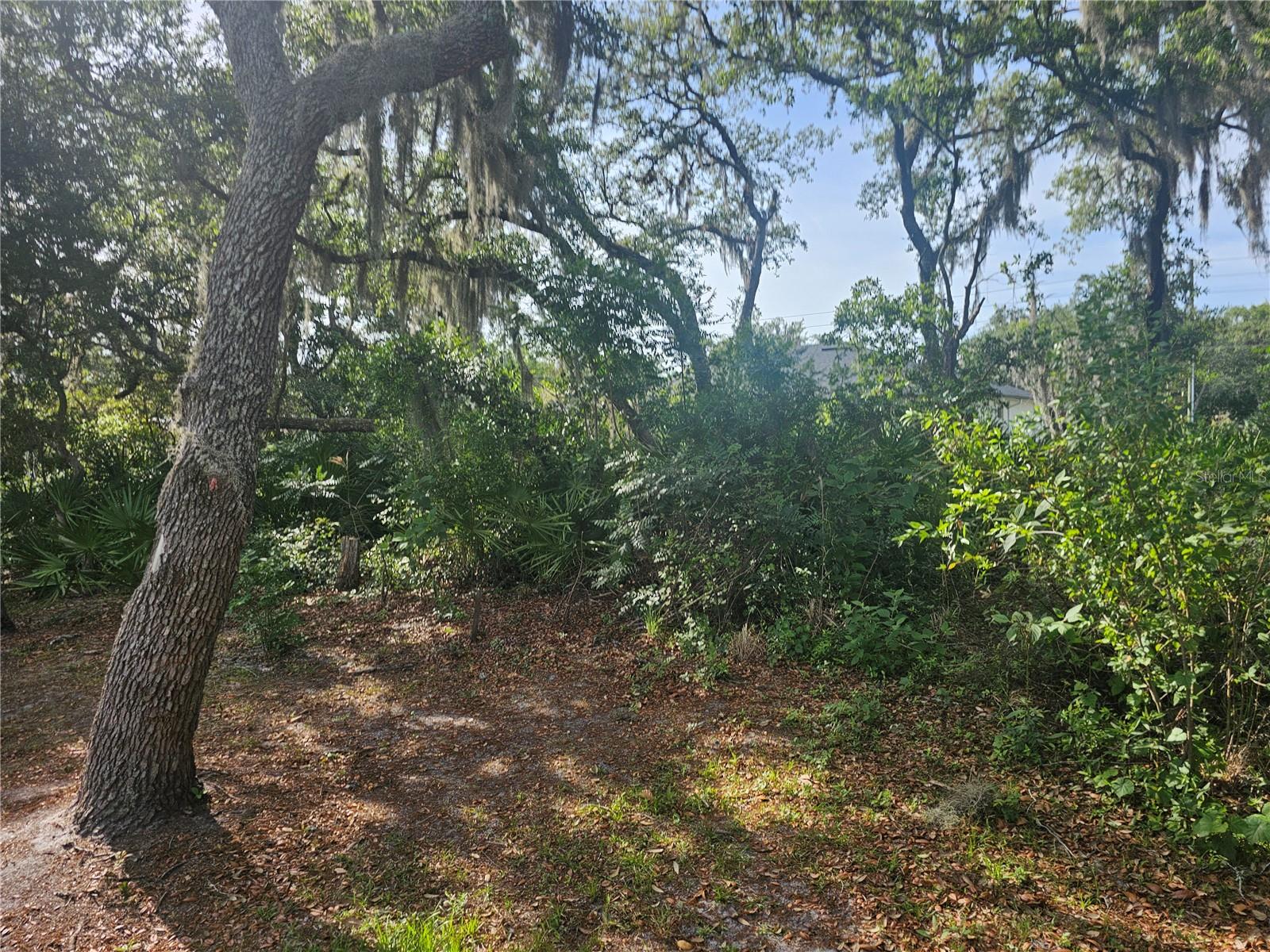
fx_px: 844
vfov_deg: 58.9
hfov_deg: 73.9
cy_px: 476
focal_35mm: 23
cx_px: 635
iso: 10
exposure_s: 1/357
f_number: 1.7
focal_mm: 6.3
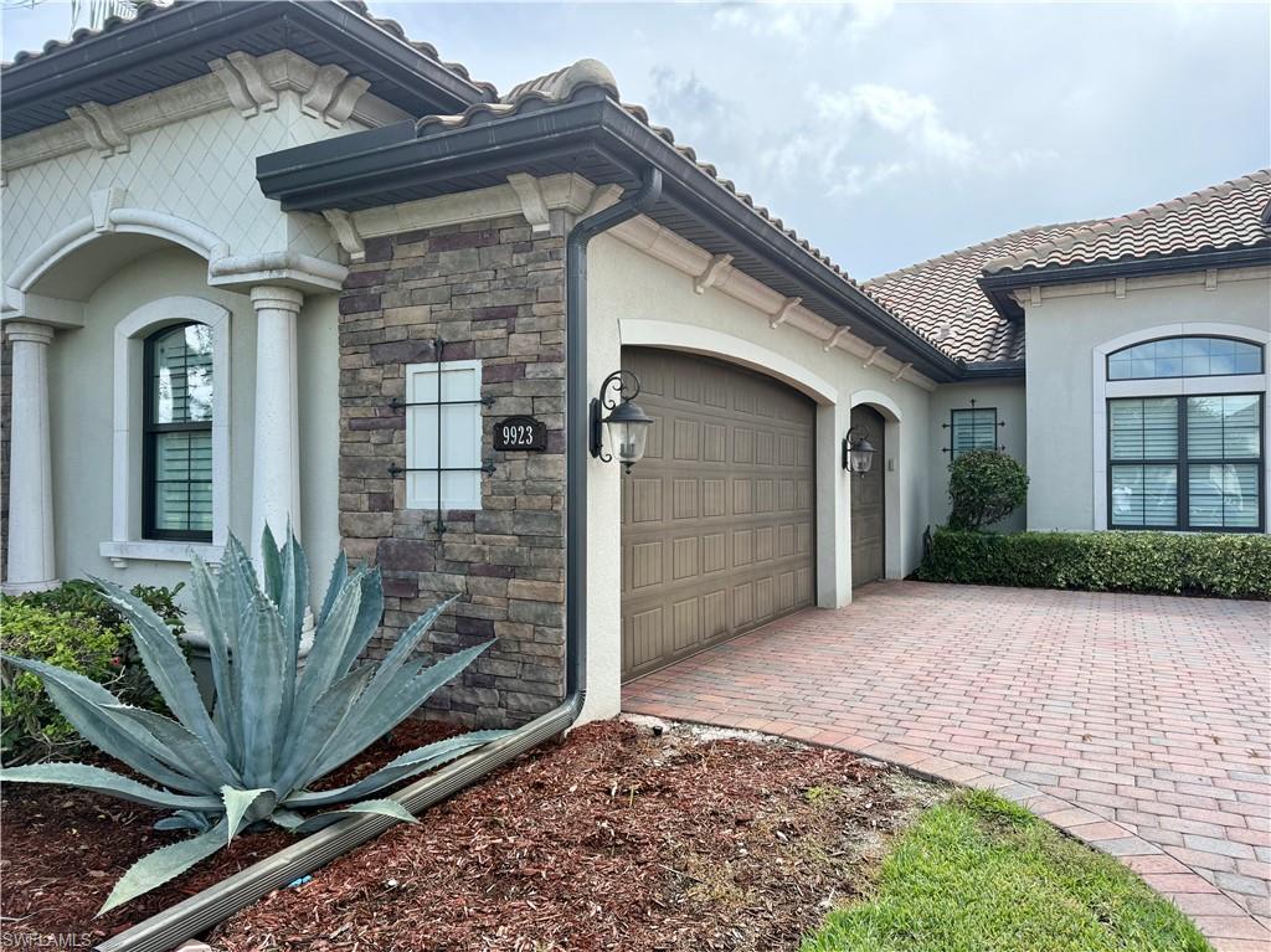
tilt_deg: +0.1
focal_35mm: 24
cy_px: 476
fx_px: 881
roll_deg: +2.9
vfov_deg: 56.8
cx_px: 636
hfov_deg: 71.6
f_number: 1.78
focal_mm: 6.76
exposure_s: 1/1727
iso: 100
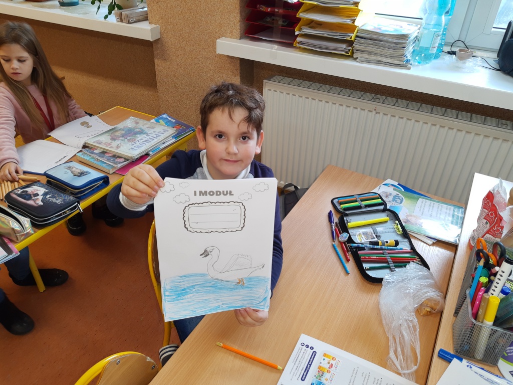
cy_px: 192
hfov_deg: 67.3
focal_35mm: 26
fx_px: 385
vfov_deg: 53.1
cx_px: 256
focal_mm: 4.75
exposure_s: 1/50
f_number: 1.7
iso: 48
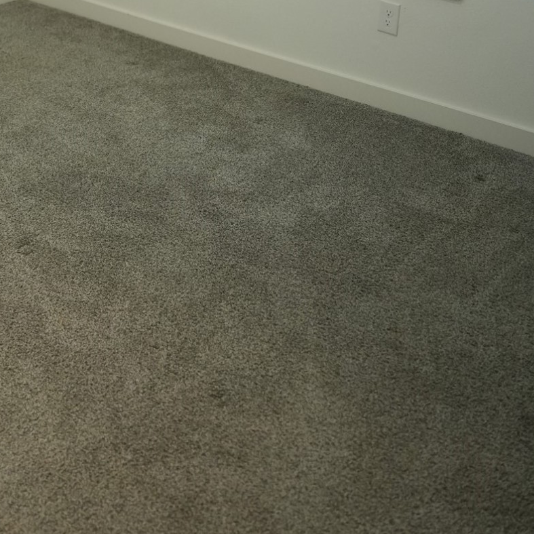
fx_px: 977
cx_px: 98
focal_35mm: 56
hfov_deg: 29.8
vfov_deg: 26.5
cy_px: -139
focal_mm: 24
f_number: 2.8
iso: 2000
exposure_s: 1/200
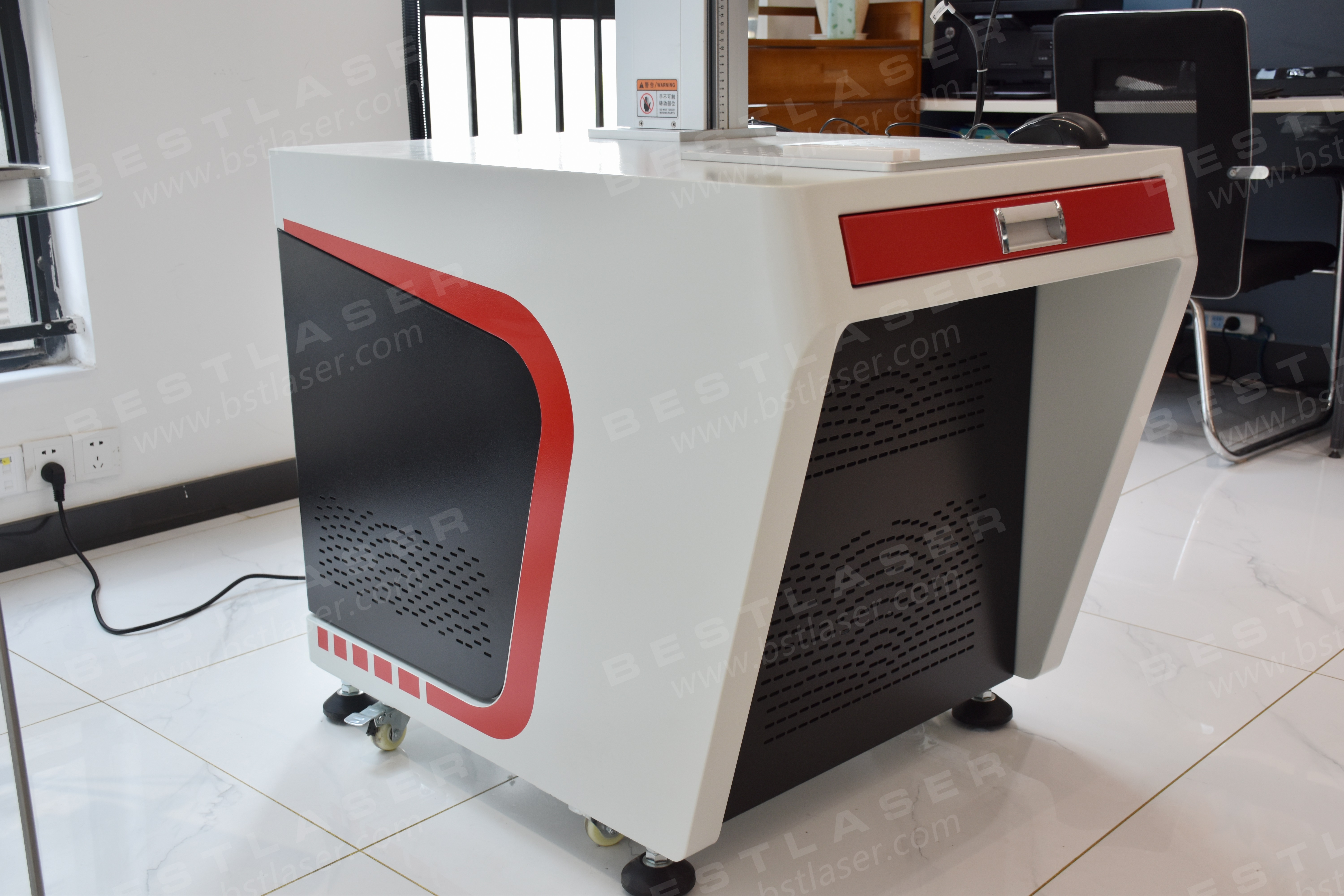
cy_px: 448
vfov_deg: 34.2
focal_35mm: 39
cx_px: 672
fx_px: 1456
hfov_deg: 49.6
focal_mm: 26
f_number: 5
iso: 400
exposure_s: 1/100
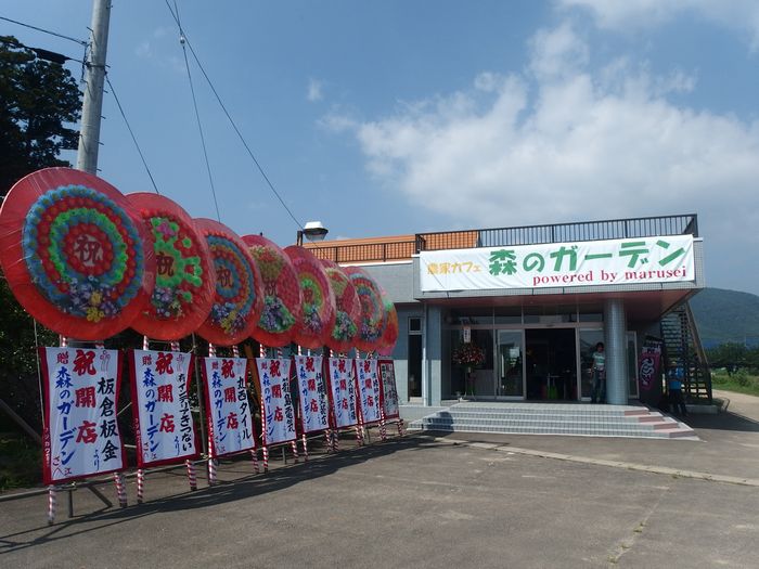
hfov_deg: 67.3
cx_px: 380
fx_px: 570
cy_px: 284
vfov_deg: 53.1
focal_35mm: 26
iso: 100
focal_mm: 4.7
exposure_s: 1/800
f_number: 5.6
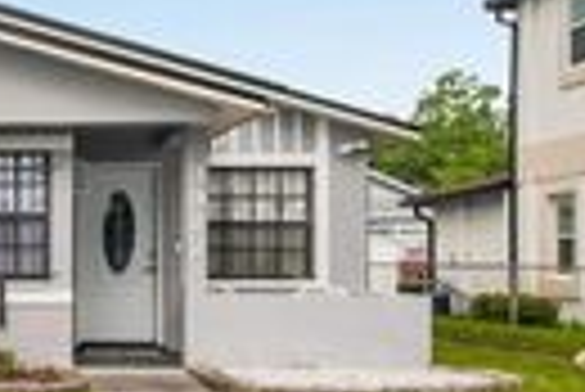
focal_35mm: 73
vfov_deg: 18.6
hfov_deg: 25.4
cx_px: -81
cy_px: 115
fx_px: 1188
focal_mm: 19
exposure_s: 1/1000
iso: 400
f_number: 8
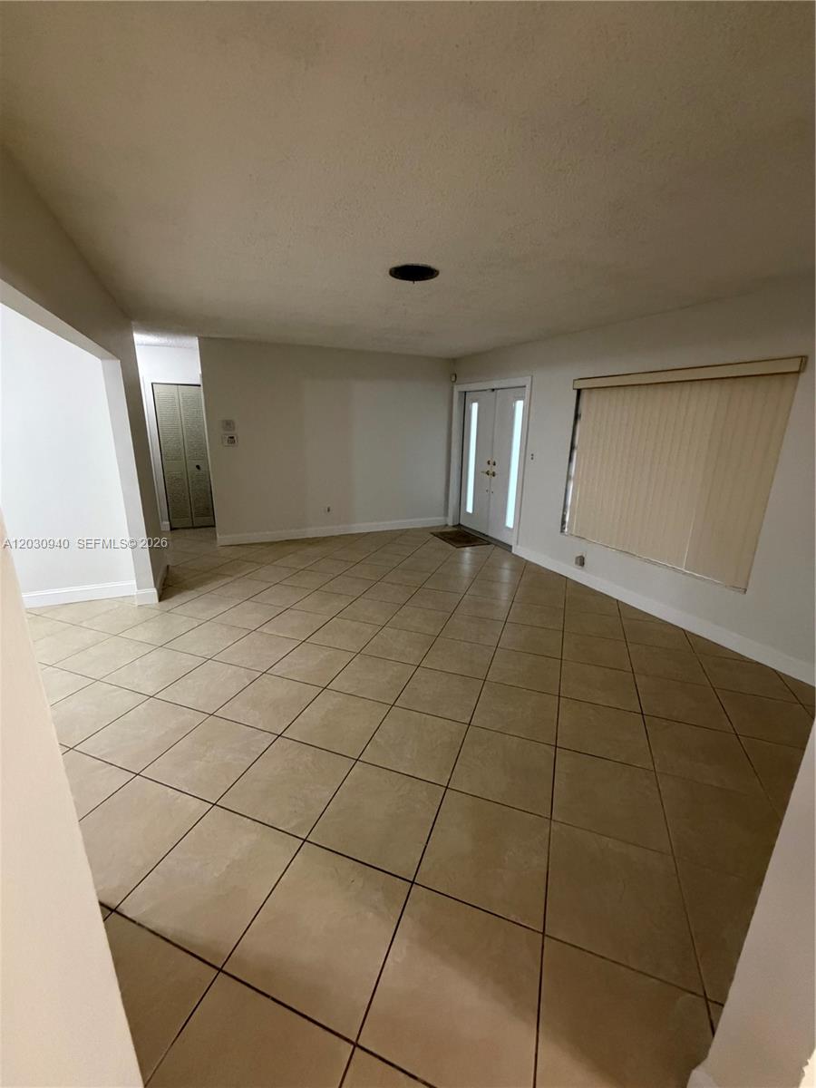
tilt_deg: -15.0
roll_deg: -0.8
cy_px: 544
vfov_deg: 102.1
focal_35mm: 14
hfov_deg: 85.7
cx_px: 408
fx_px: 440
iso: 640
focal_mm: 2.22
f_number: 2.2
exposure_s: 1/60
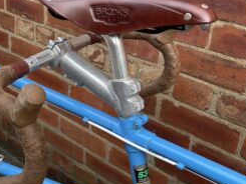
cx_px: 52
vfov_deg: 28.3
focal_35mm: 51
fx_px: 363
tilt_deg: -23.8
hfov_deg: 36.3
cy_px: 57
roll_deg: -1.0
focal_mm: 4.2
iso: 125
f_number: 1.6
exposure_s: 1/114
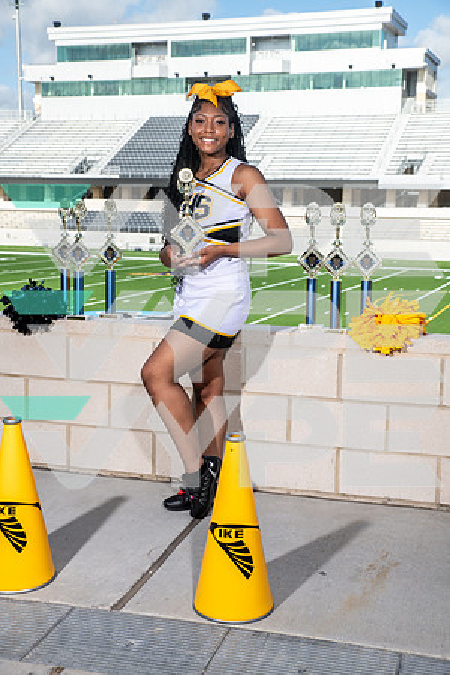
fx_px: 937
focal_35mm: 50
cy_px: 338
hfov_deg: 27.0
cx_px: 225
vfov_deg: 39.6
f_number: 7.1
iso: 100
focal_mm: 50
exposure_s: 1/320
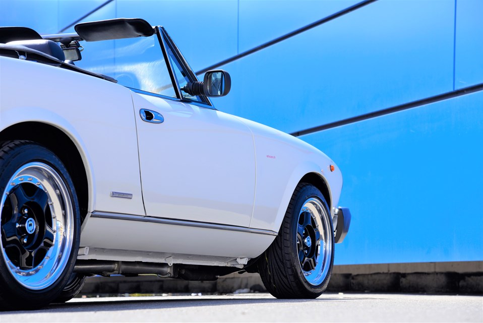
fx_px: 1410
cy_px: 162
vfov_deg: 13.1
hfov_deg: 19.4
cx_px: 242
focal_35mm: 105
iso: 160
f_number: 7.1
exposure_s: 1/250
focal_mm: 105
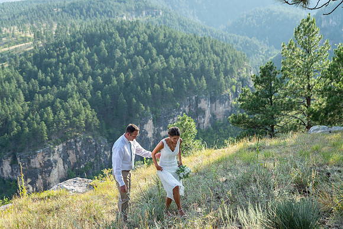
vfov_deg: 24.6
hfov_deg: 36.2
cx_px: 172
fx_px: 524
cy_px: 114
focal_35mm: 55
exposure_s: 1/320
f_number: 3.5
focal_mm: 55
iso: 200
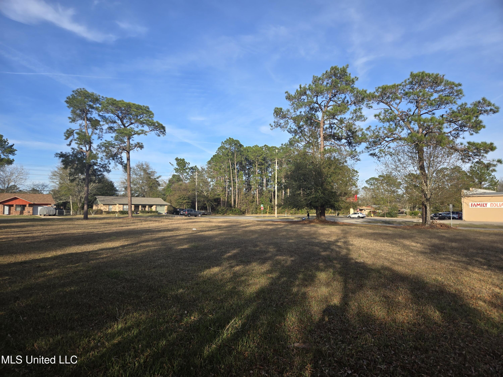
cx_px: 252
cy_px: 188
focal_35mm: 23
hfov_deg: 73.9
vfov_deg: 58.9
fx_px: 334
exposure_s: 1/989
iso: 25
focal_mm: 5.4
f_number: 1.8
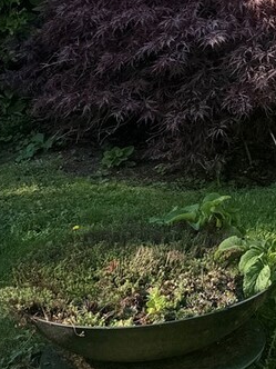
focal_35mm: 104
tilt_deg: +1.1
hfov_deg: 12.9
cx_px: 495
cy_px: -196
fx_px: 1106
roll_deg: +0.2
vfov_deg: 17.0
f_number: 1.78
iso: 80
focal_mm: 6.76
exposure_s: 1/1151
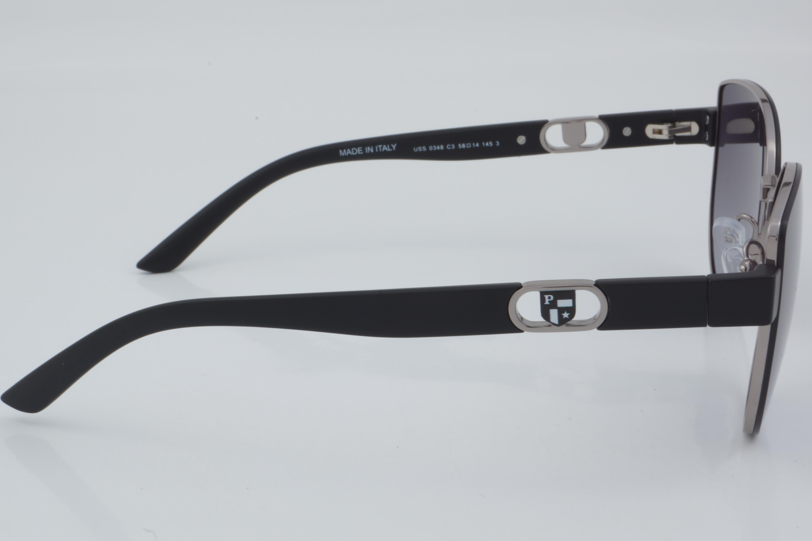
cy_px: 270
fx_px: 1692
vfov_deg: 18.2
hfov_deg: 27.0
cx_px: 406
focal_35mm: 75
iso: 100
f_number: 32
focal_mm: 50
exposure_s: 1/3
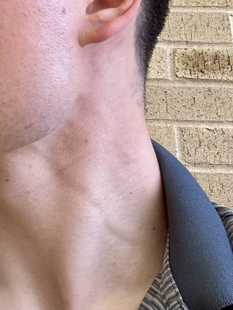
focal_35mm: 86
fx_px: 772
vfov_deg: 21.4
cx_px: -1
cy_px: -45
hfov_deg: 16.8
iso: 100
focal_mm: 2.69
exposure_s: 1/60
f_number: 1.9
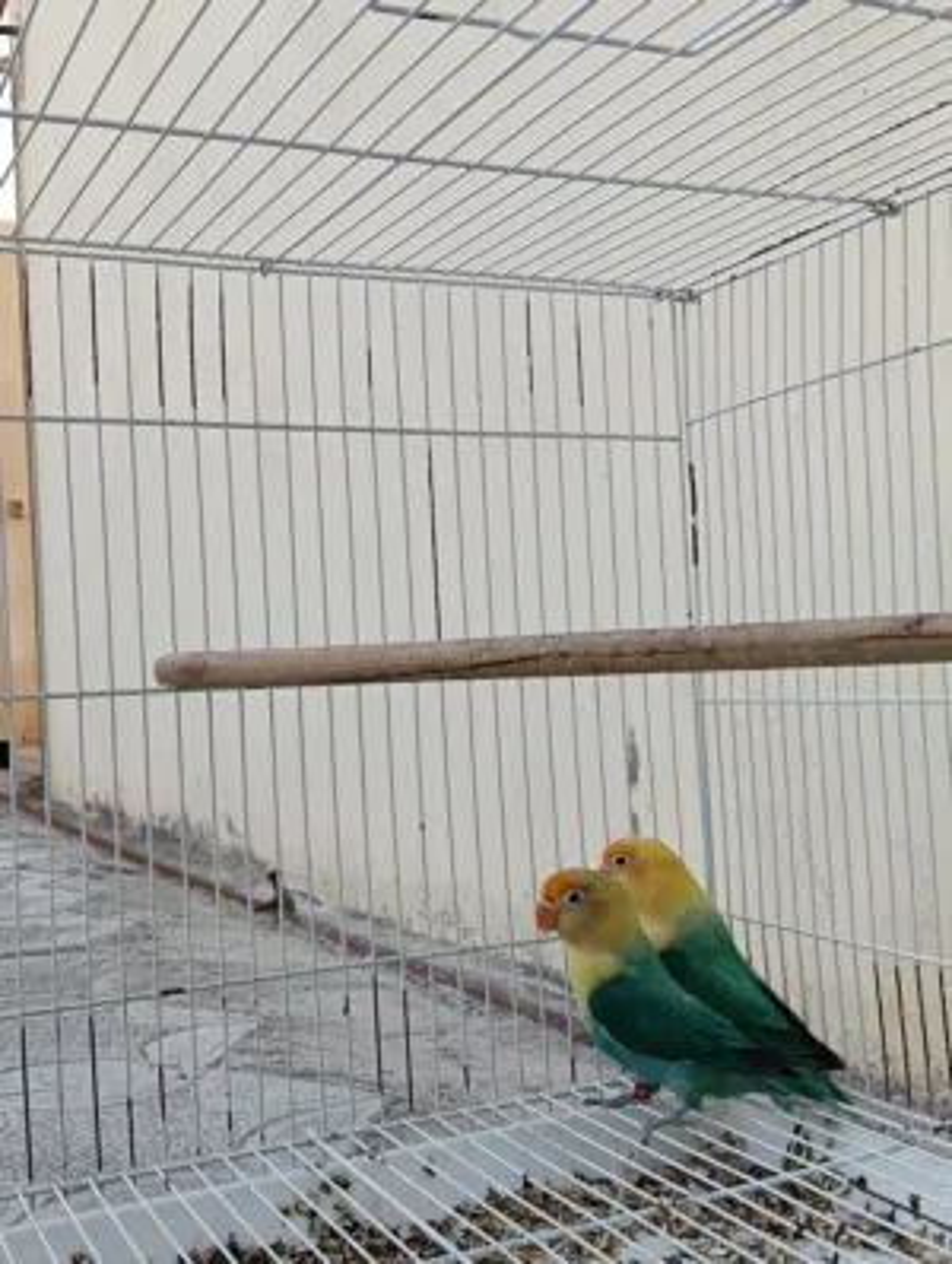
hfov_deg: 36.9
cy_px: 632
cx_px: 476
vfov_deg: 47.8
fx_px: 1426
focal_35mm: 39
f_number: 1.8
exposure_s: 1/50
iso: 64
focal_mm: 3.98
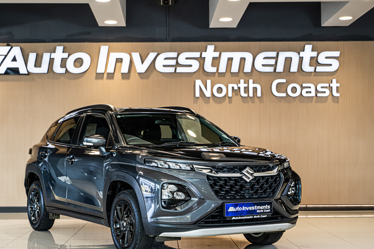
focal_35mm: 65
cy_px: 141
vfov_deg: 20.9
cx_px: 164
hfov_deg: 30.9
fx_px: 675
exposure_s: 1/160
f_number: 4
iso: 640
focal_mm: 54
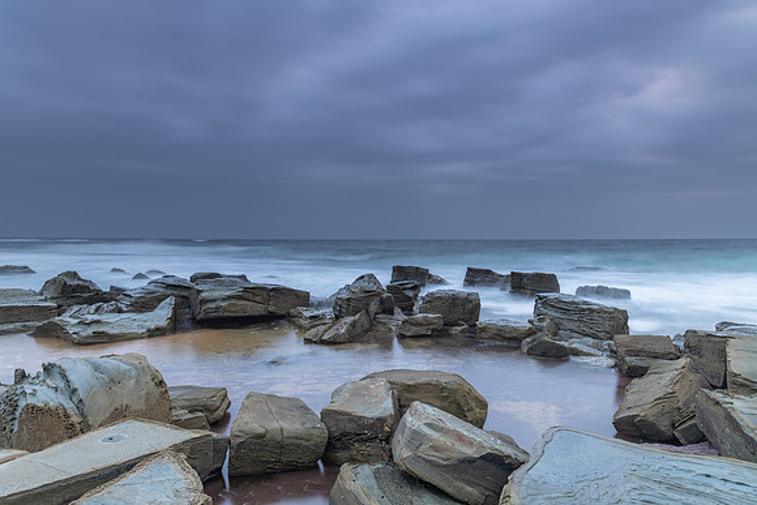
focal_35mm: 24
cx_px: 378
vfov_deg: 52.7
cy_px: 252
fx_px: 510
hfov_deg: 73.2
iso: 100
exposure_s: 5
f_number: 8
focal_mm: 24
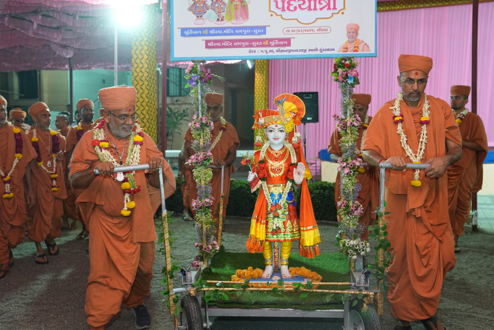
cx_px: 247
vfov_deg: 33.4
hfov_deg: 48.5
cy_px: 165
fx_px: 549
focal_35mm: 40
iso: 2500
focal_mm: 40
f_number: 4
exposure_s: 1/125
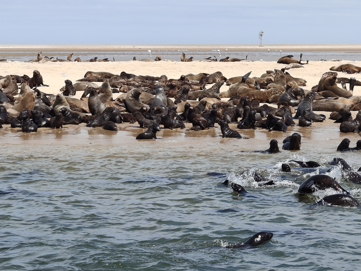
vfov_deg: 10.6
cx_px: 180
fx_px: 1460
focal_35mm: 140
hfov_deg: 14.1
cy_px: 136
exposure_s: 1/659
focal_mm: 13.3
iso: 50
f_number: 2.55
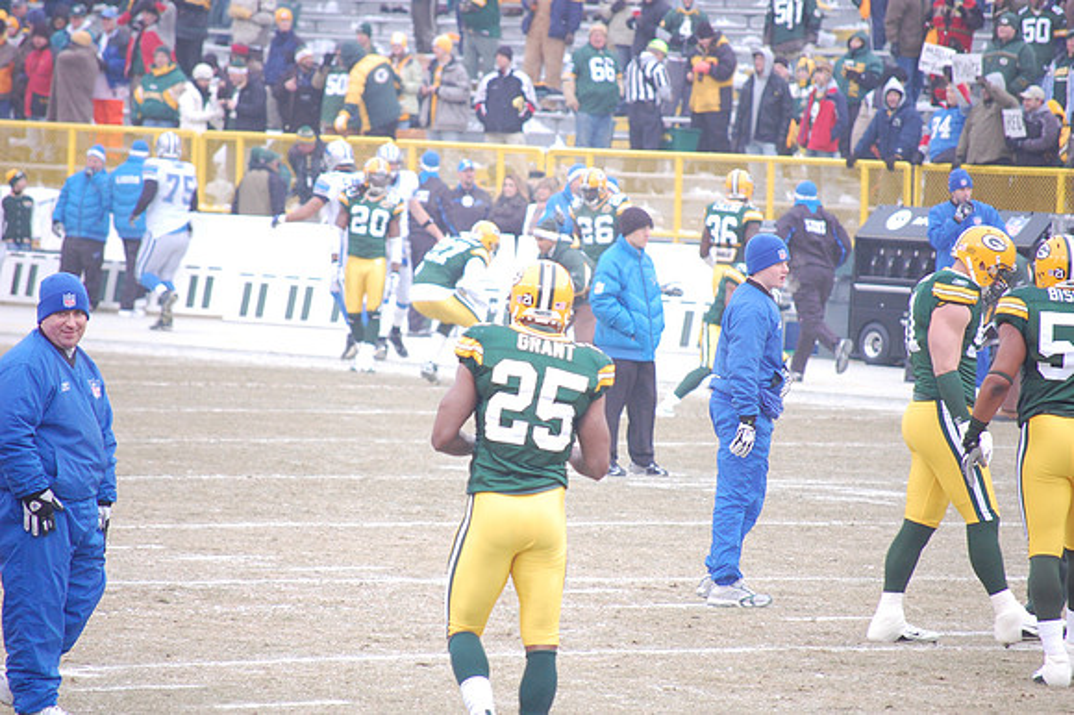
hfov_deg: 6.9
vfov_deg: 4.6
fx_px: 8945
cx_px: 537
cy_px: 358
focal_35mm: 300
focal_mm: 200
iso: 800
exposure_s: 1/320
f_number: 5.6
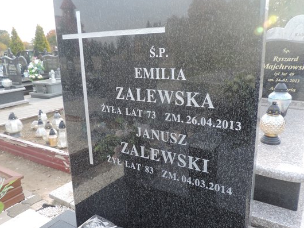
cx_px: 153
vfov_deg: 48.2
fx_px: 255
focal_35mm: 29
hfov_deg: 61.7
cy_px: 116
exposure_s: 1/100
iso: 80
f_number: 3
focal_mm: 4.3
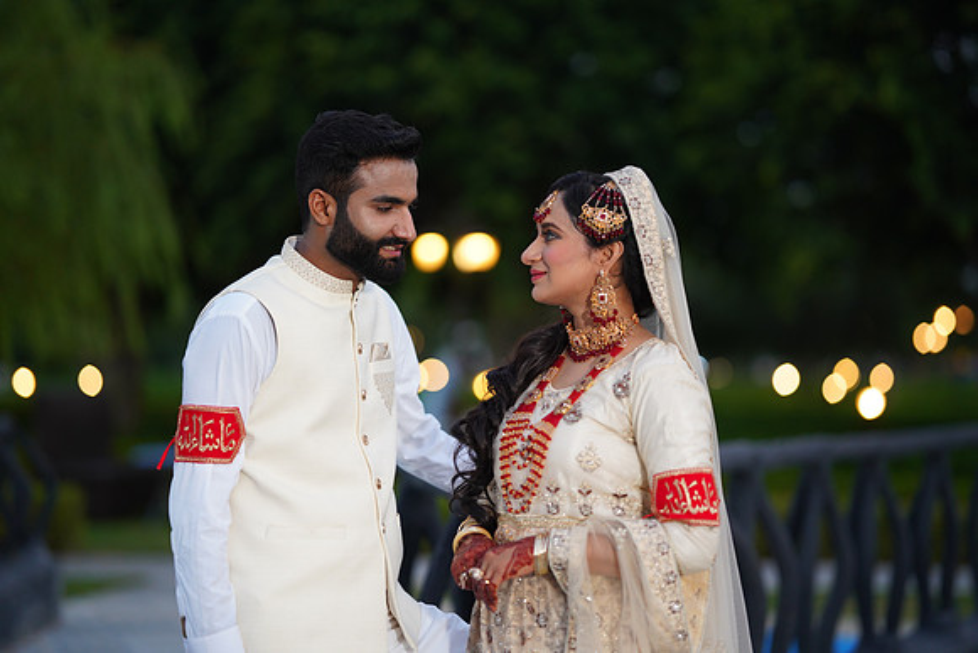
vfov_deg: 16.1
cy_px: 326
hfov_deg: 23.9
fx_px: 2310
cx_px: 489
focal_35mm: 85
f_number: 1.4
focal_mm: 85
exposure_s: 1/200
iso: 640
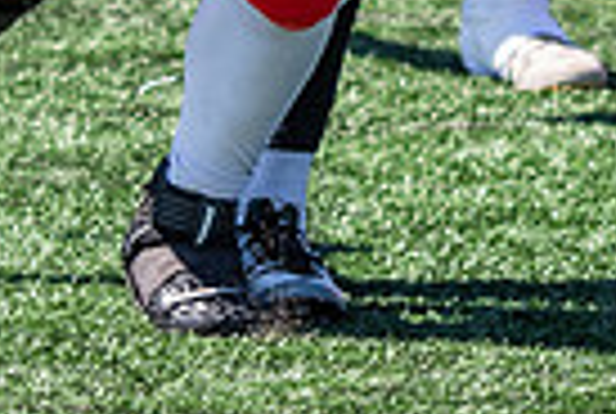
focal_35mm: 846
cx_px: 506
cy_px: -392
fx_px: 14507
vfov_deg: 1.6
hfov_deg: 2.4
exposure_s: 1/1600
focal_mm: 105
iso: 160
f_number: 2.8
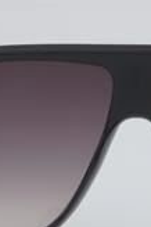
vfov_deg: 10.2
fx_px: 1269
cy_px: 151
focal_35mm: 201
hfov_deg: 6.8
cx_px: 136
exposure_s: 1/4
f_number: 32
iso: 100
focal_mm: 55
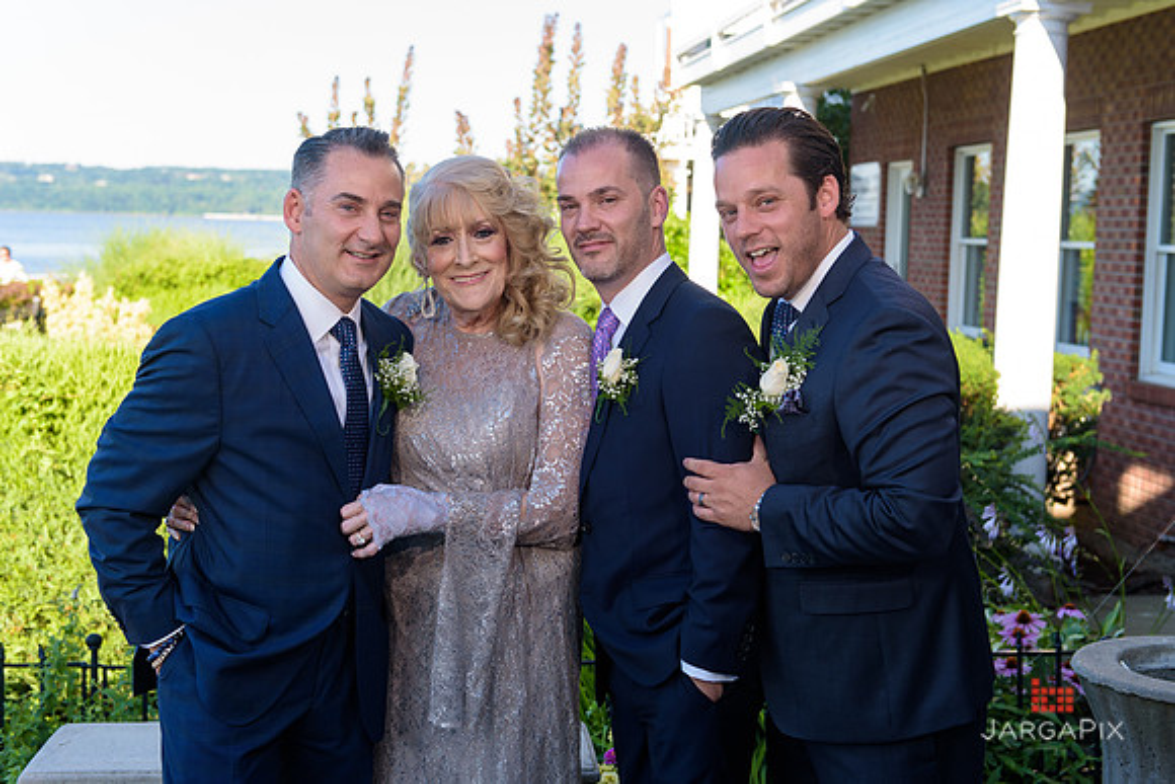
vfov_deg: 26.0
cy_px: 392
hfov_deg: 38.2
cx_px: 588
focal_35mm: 52
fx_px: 1698
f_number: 4
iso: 200
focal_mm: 52
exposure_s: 1/250
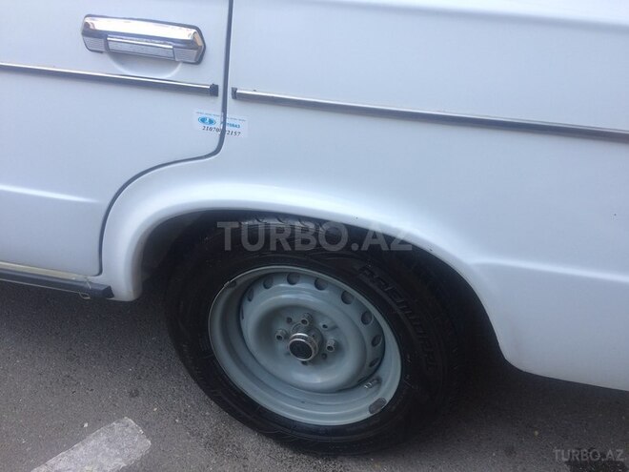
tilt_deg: -31.5
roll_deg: -0.1
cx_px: 314
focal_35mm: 29
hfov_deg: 61.7
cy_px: 236
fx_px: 527
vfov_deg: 48.2
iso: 32
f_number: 2.2
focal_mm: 4.15
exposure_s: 1/110
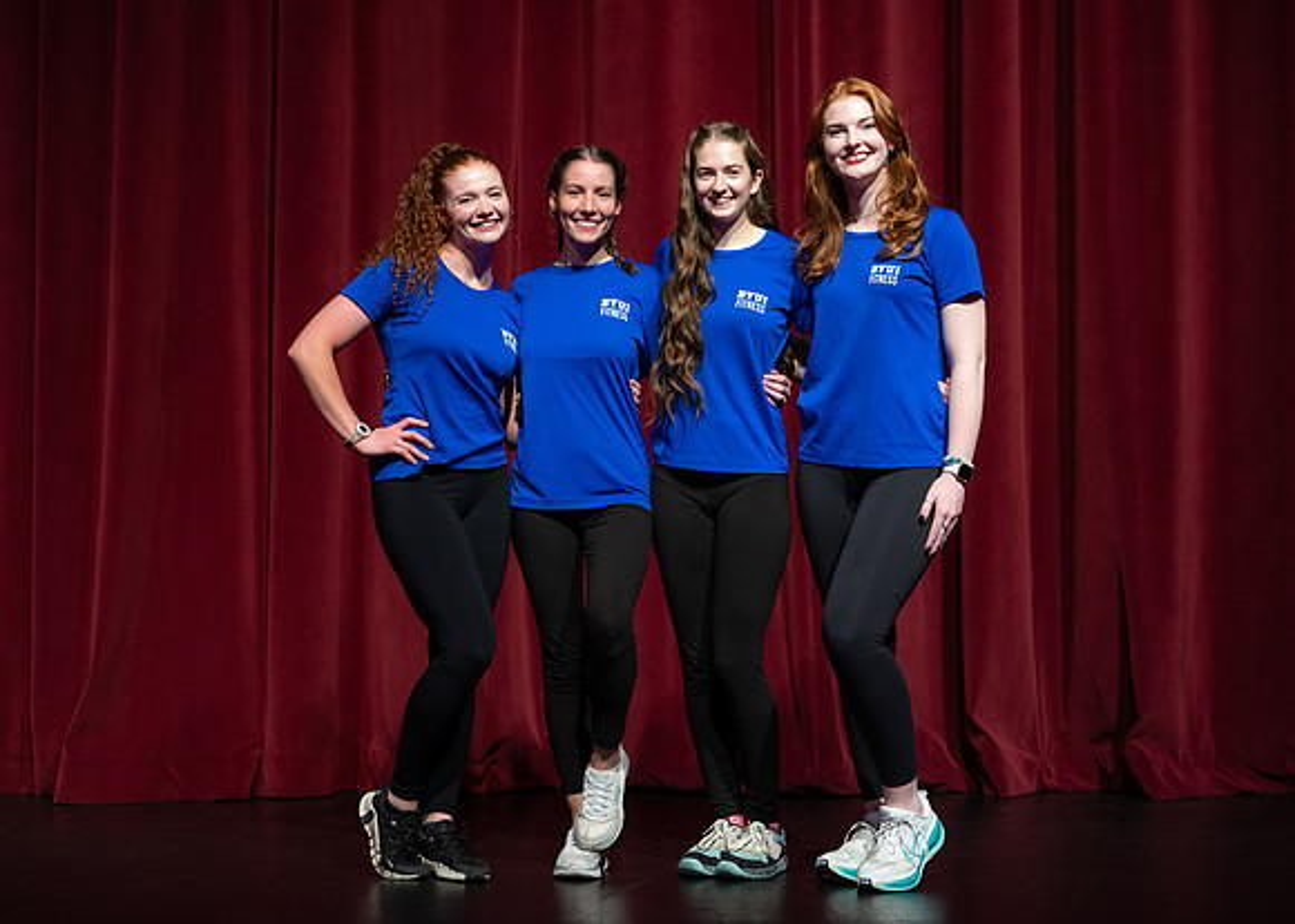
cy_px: 462
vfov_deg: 23.2
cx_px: 632
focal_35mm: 61
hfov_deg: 32.1
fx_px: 2254
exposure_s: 1/200
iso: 1250
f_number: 4.5
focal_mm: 54
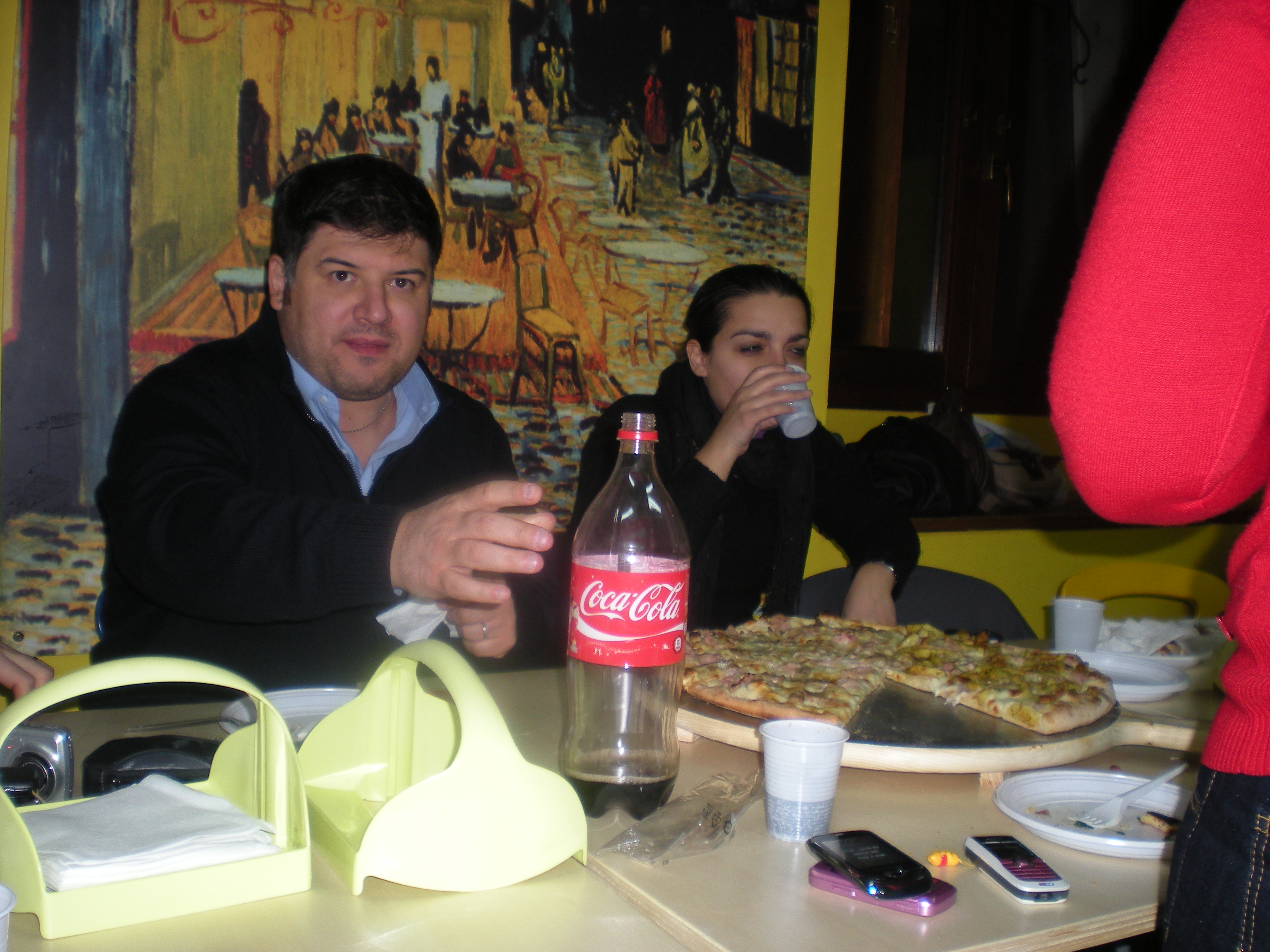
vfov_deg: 37.7
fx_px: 1394
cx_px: 635
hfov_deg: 49.0
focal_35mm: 38
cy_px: 476
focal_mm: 6.3
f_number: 3.1
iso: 94
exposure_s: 1/60
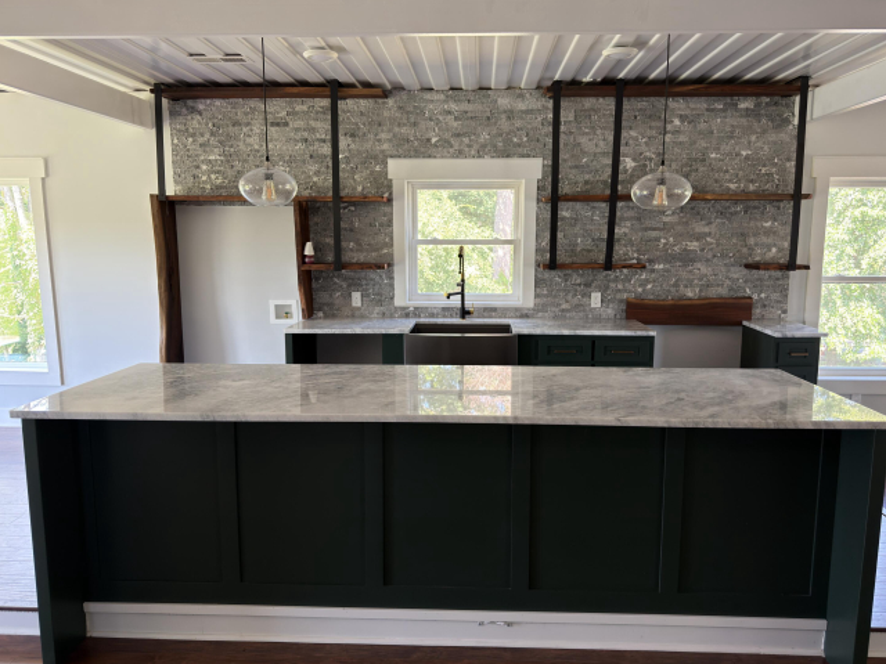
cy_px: 322
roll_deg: +0.2
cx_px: 456
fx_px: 640
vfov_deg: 54.9
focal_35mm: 25
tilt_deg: -8.6
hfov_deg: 69.4
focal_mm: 6.76
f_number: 1.78
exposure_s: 1/97
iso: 100
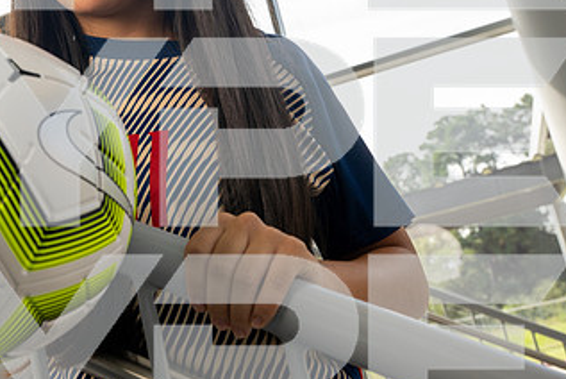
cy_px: 133
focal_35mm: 53
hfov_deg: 36.4
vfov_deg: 25.5
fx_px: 834
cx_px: 125
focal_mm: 29
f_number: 7.1
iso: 800
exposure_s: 1/250
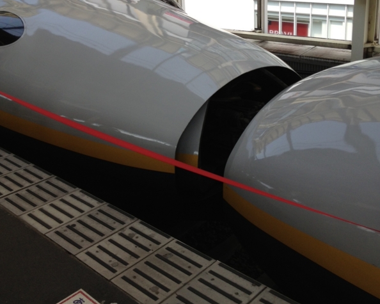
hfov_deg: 40.3
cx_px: 189
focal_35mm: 46
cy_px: 93
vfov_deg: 32.4
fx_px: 517
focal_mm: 4.28
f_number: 2.4
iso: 50
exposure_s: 1/756
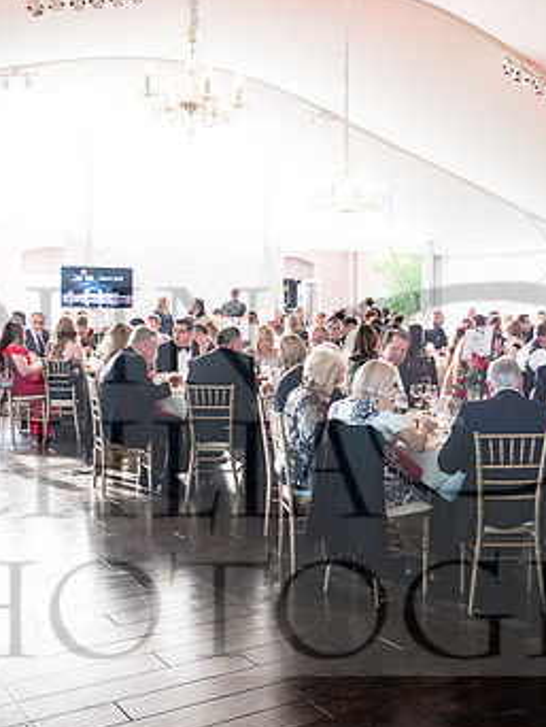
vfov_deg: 42.9
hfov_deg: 32.0
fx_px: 924
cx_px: 438
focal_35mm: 44
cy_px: 352
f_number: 5.6
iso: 1600
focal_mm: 18
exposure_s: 1/80
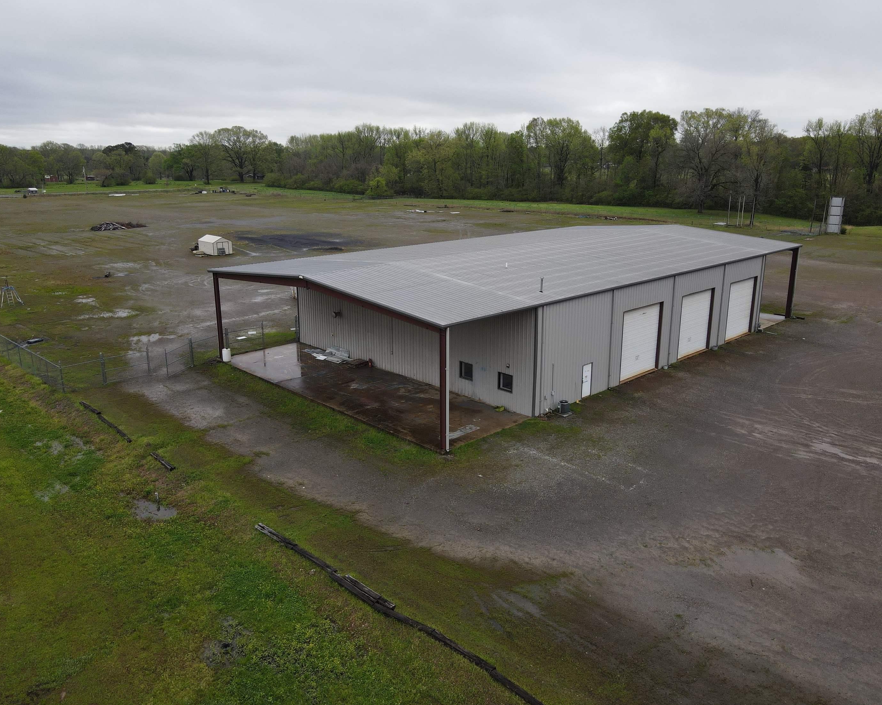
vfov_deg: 54.9
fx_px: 679
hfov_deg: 66.0
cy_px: 347
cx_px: 454
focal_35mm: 26
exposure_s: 1/320
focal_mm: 4.5
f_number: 2.8
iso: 100
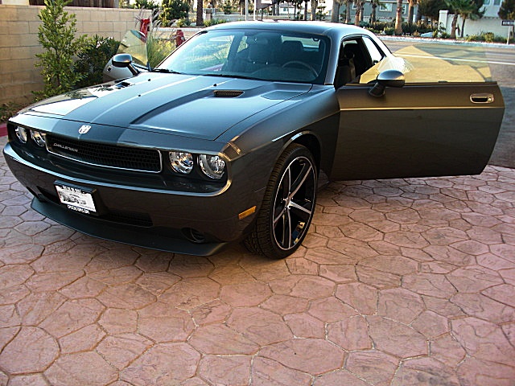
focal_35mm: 36
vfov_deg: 39.7
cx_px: 258
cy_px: 193
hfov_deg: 51.4
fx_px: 536
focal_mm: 6.3
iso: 100
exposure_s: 1/80
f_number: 2.8
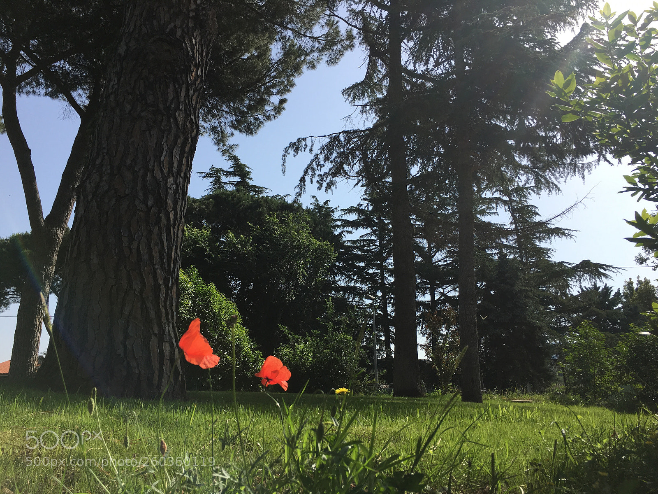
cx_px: 329
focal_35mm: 29
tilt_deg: +14.1
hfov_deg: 61.7
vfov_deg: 48.2
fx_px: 551
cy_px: 247
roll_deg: +0.5
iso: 25
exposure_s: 1/1603
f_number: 2.2
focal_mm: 4.15
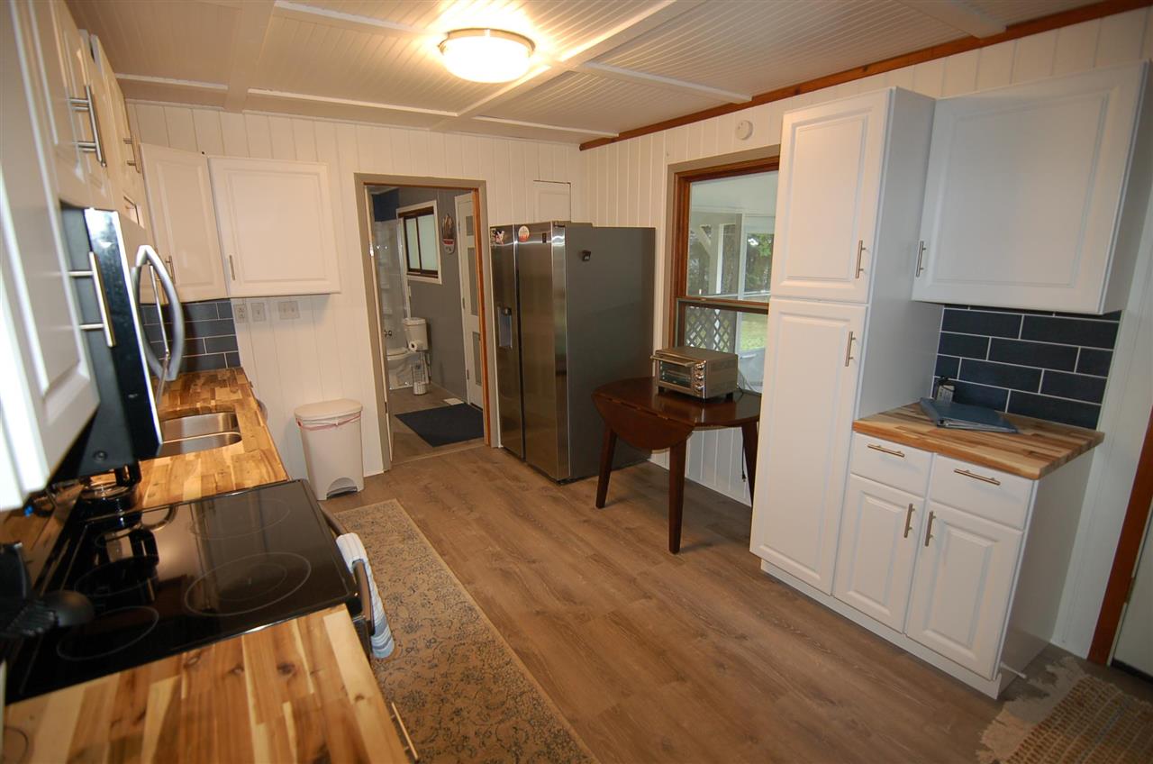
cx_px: 576
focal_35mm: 16
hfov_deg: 95.1
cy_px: 382
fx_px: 527
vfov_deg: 71.8
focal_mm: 11
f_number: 2.8
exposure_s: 1/60
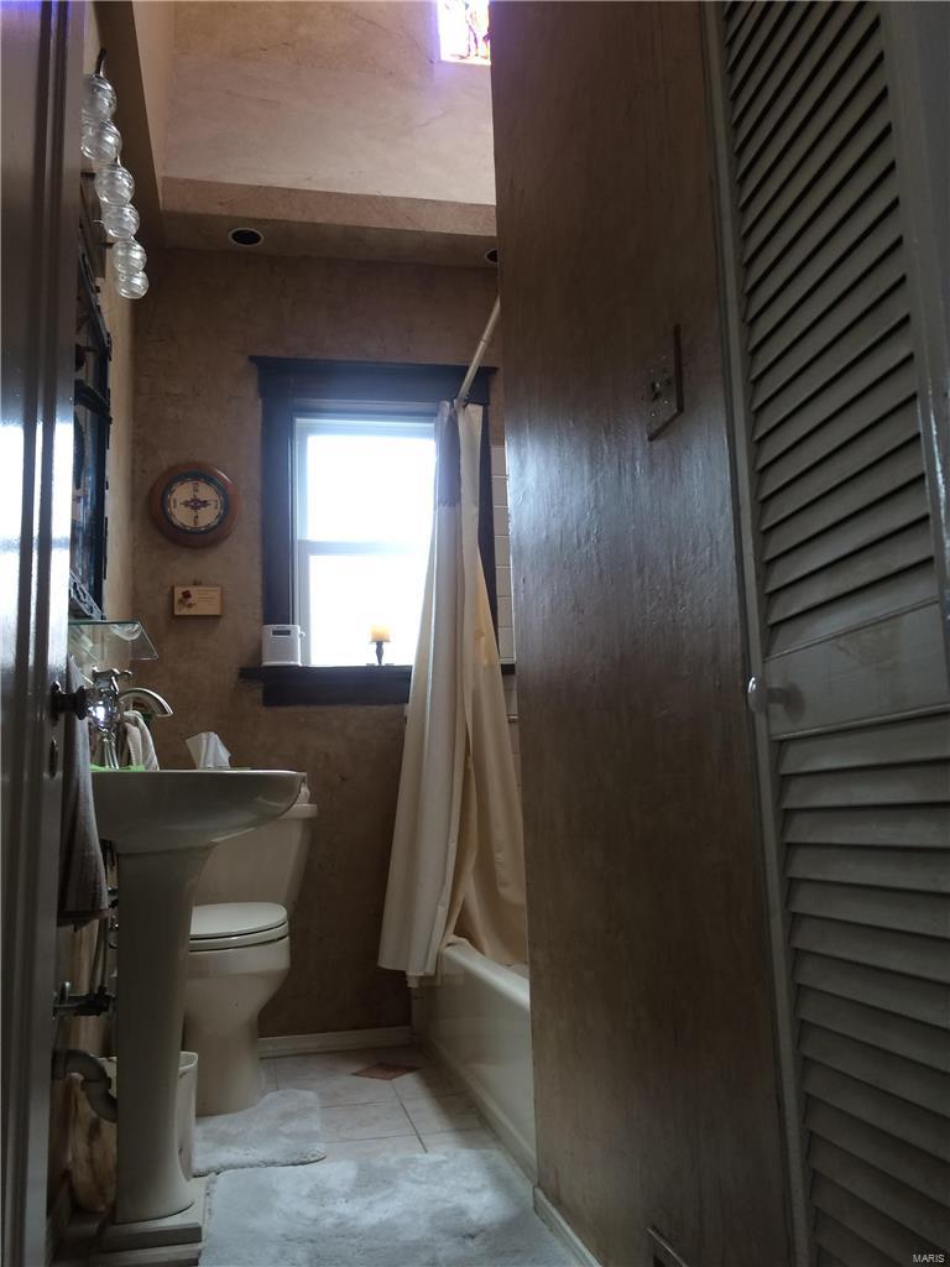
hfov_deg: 48.2
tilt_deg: +9.9
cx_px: 475
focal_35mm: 29
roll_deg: +3.5
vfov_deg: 61.7
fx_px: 1061
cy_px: 634
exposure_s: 1/30
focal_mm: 4.15
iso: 64
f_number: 2.2
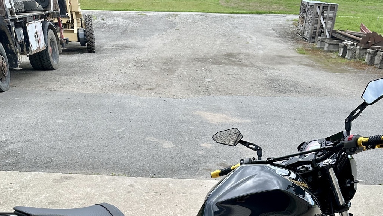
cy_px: 274
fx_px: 416
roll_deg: -2.7
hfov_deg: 49.4
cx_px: 191
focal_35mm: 41
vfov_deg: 25.4
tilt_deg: -30.9
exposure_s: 1/791
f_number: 1.78
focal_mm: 6.86
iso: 80
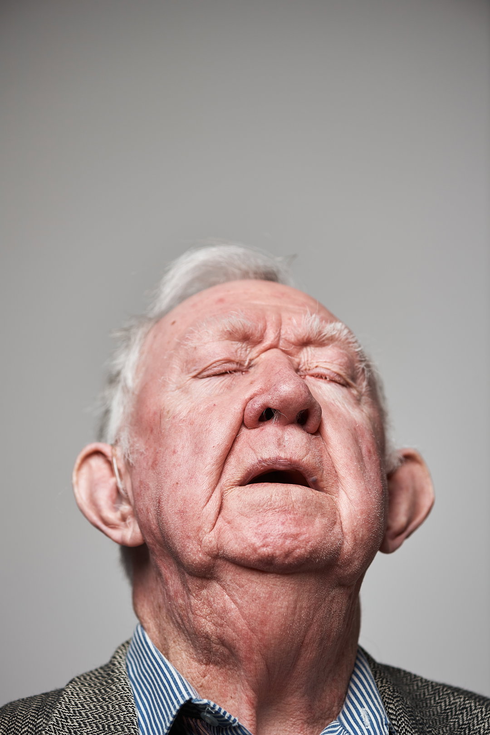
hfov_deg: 13.0
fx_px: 2144
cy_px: 368
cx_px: 245
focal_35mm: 105
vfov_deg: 19.5
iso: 100
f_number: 4
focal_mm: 105
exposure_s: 1/160
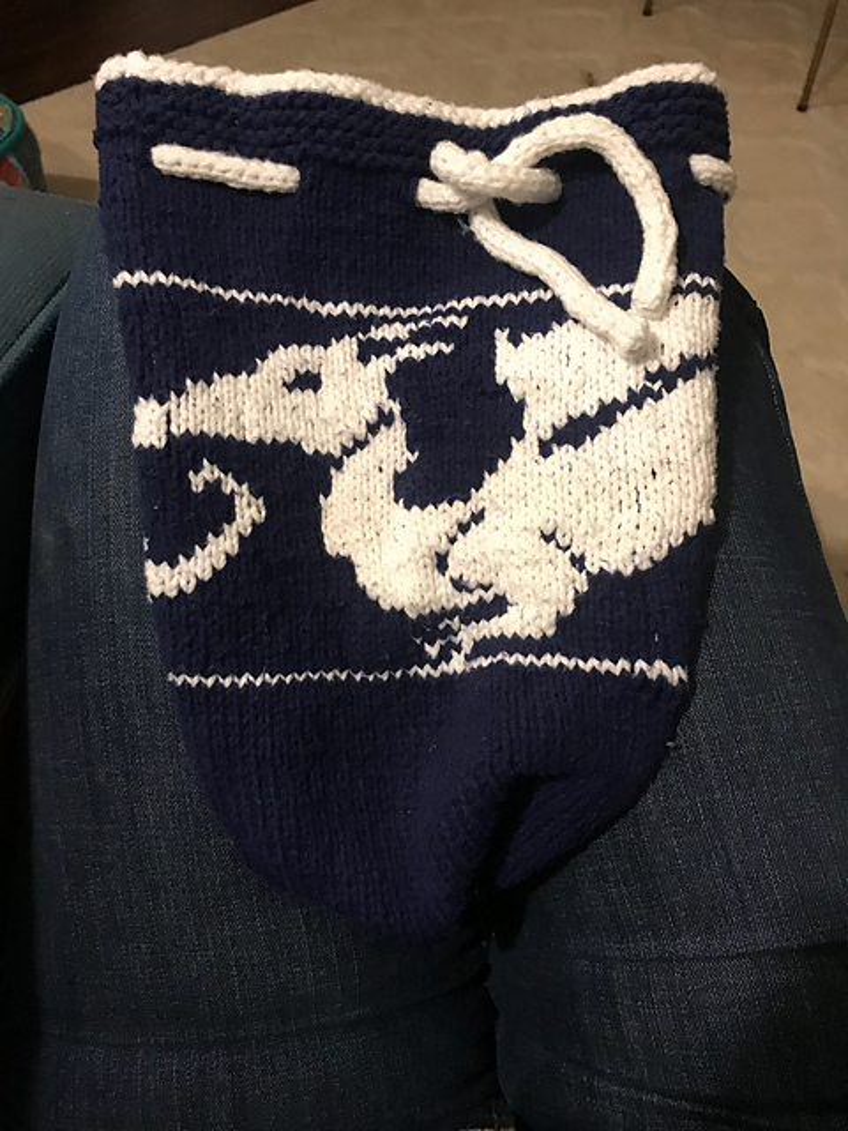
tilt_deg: -51.7
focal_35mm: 28
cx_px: 424
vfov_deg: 63.4
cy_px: 566
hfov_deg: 49.7
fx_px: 915
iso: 100
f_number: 1.8
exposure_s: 1/9
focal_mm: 3.99
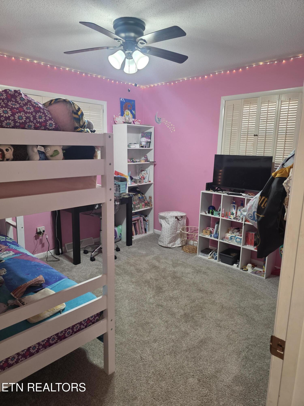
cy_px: 203
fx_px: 269
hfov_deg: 58.9
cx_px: 152
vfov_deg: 73.9
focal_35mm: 23
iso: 200
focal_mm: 6.3
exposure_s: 1/55
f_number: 1.7
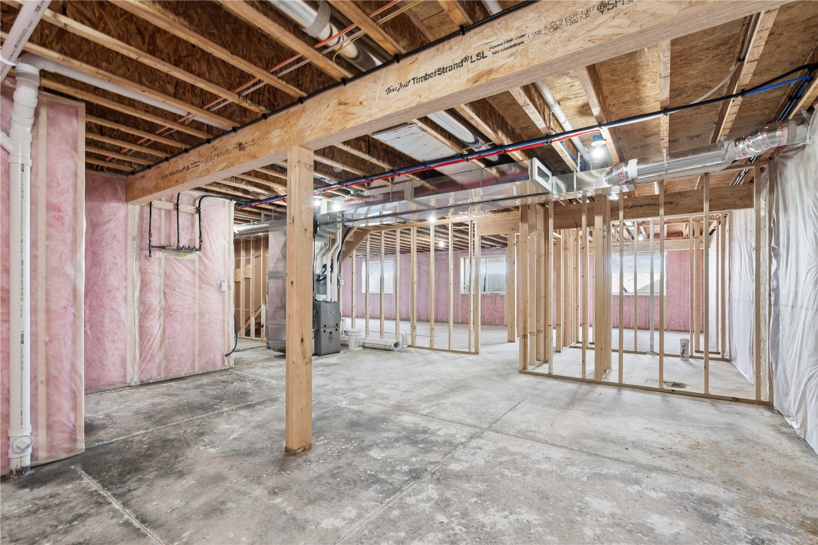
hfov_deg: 96.7
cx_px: 409
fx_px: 363
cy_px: 272
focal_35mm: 16
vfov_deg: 73.7
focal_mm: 16
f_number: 8
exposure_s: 1/4
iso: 400
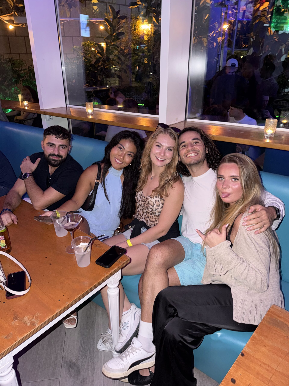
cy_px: 193
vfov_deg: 71.6
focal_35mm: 24
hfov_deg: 56.8
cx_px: 144
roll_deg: -0.4
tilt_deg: -25.5
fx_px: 267
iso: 125
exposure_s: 1/5
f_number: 1.78
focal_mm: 6.76
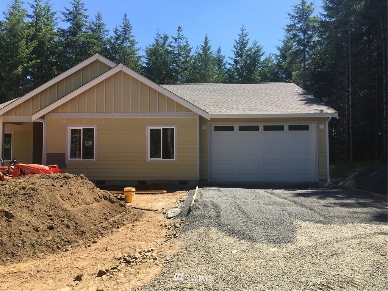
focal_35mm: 29
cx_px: 194
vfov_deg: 48.2
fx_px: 325
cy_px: 146
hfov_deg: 61.7
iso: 25
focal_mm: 4.15
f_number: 2.2
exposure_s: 1/739
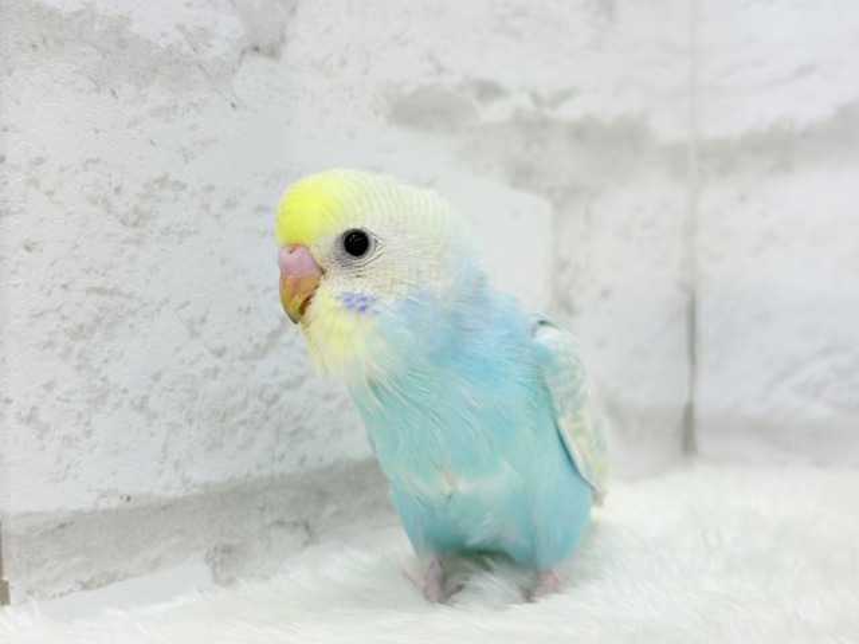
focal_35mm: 52
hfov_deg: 36.8
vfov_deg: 28.0
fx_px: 1290
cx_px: 430
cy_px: 322
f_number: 1.6
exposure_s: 1/100
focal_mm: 5.96
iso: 50
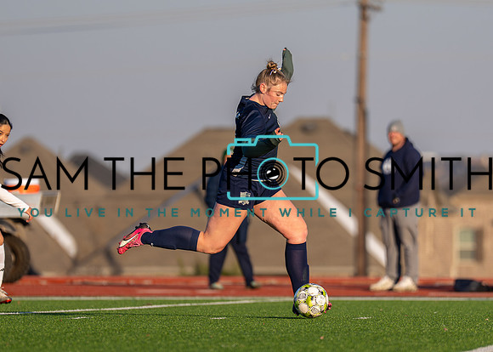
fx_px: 6090
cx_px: 268
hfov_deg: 4.6
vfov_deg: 3.3
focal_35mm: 435
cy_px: 217
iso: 200
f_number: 2.8
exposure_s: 1/3200
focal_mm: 200
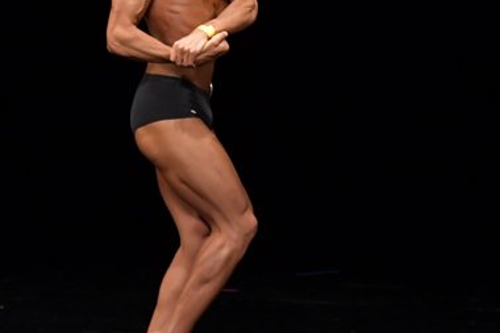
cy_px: 115
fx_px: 8066
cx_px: 195
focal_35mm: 581
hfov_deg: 3.6
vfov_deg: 2.4
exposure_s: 1/400
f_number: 5.6
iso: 3200
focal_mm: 190
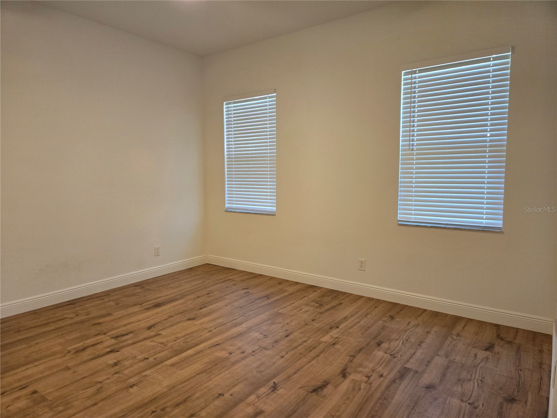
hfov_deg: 73.9
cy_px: 209
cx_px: 278
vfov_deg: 58.9
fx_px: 370
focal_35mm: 23
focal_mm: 5.4
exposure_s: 1/120
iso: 500
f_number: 1.8
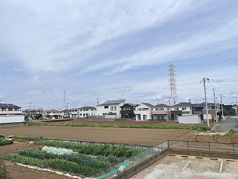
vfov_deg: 53.1
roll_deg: +2.0
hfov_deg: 67.3
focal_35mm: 26
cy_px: 90
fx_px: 179
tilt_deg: +8.0
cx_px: 119
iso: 32
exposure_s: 1/3401
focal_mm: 4.2
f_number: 1.6
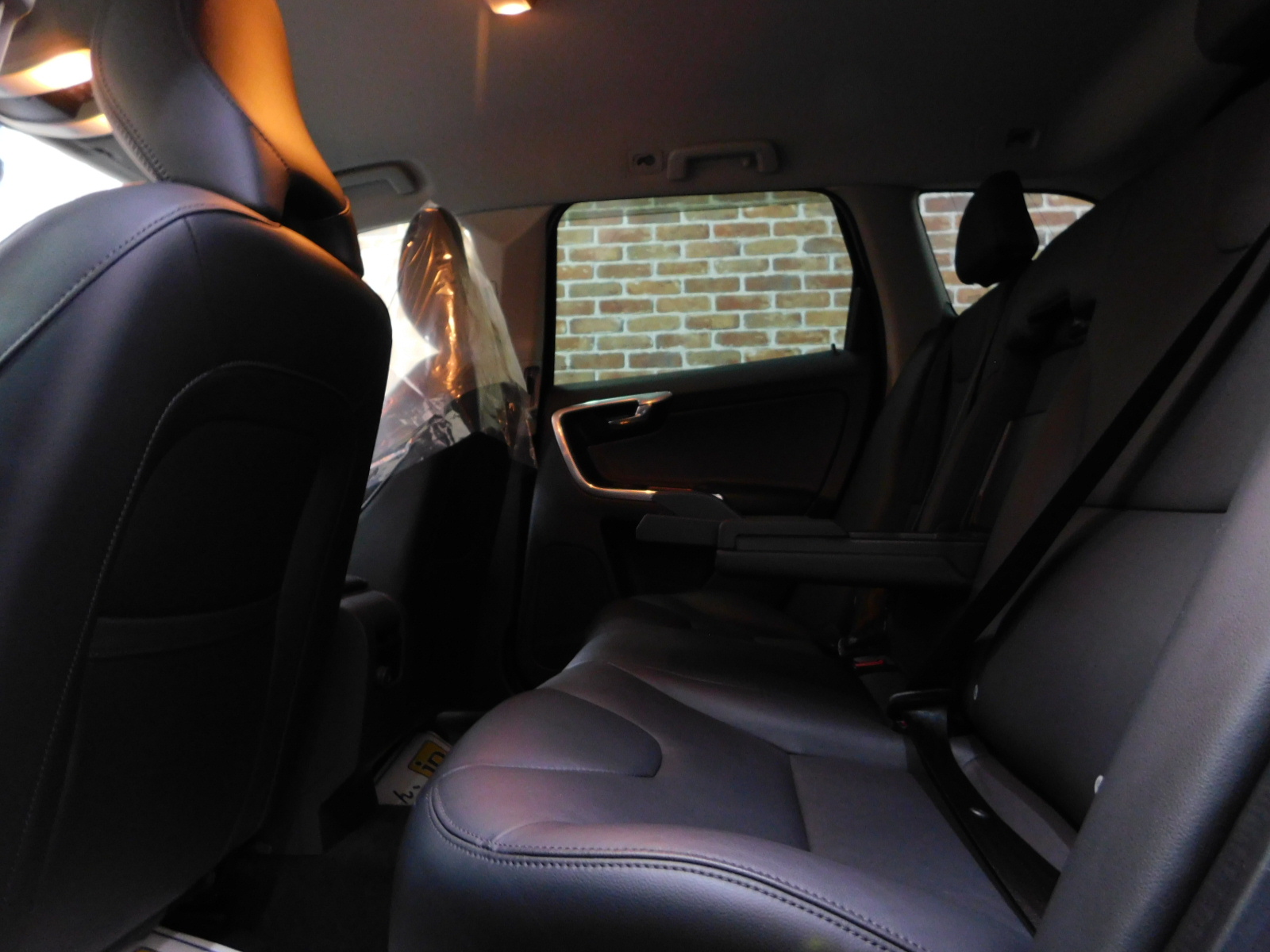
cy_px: 476
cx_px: 635
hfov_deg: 73.9
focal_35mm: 23
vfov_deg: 58.9
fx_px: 844
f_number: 3
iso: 400
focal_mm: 4
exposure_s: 1/8
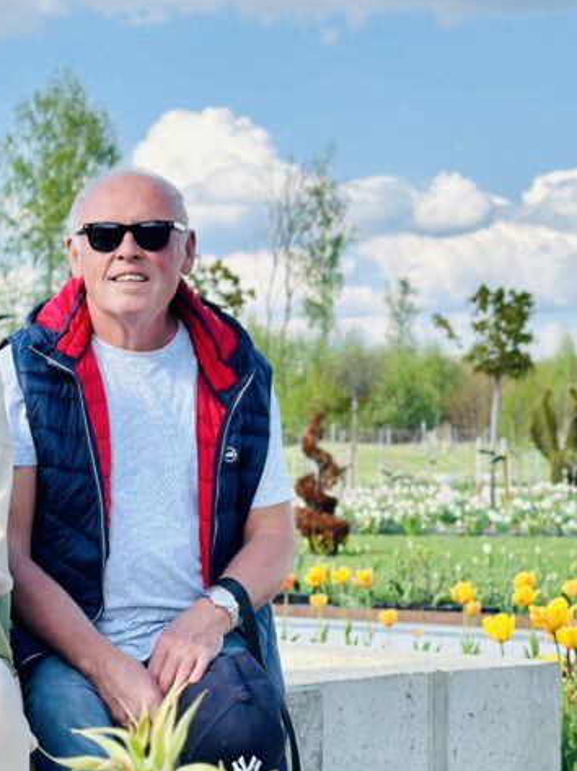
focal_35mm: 104
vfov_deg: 18.8
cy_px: 541
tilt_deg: -2.0
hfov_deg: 14.0
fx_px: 2315
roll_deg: -0.4
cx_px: 7
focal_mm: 6.86
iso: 80
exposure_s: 1/3257
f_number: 1.78
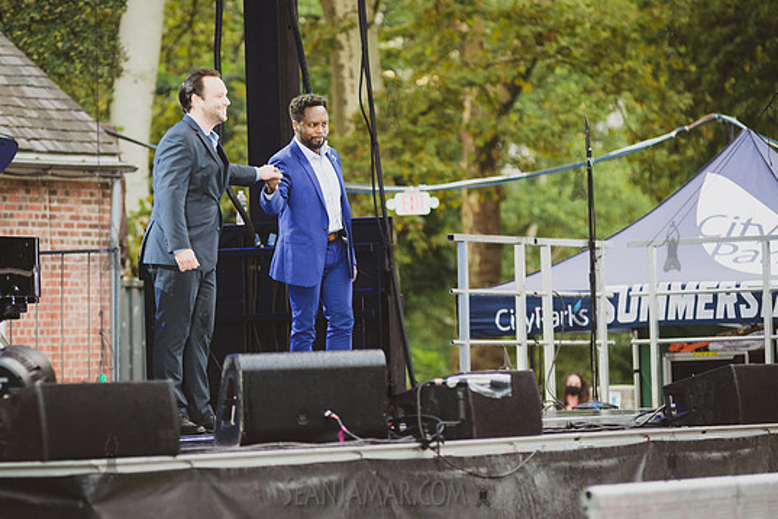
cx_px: 289
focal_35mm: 208
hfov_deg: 9.9
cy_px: 211
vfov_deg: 6.6
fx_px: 4495
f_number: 4.5
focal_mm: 155
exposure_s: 1/160
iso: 1600
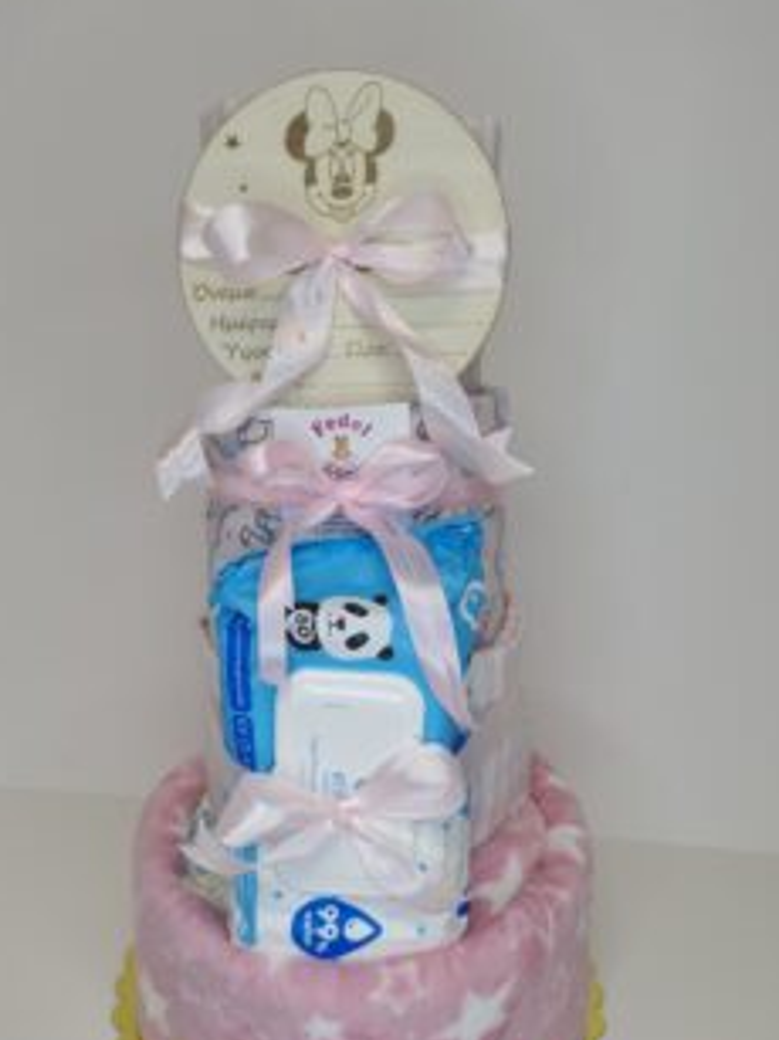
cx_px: 379
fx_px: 901
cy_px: 630
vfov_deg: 59.4
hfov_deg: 46.8
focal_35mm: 30
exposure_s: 1/100
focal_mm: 5.54
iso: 80
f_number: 1.8
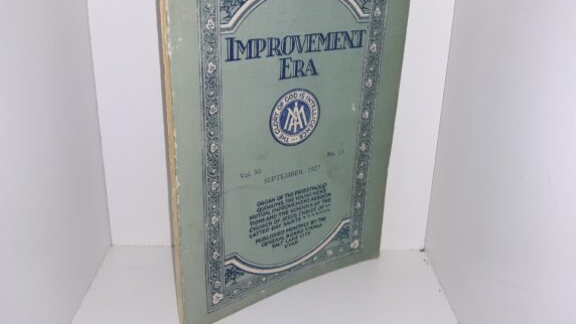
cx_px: 284
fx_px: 489
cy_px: 121
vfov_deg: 36.5
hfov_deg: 61.0
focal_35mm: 32
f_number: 1.7
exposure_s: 1/133
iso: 40
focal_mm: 3.7
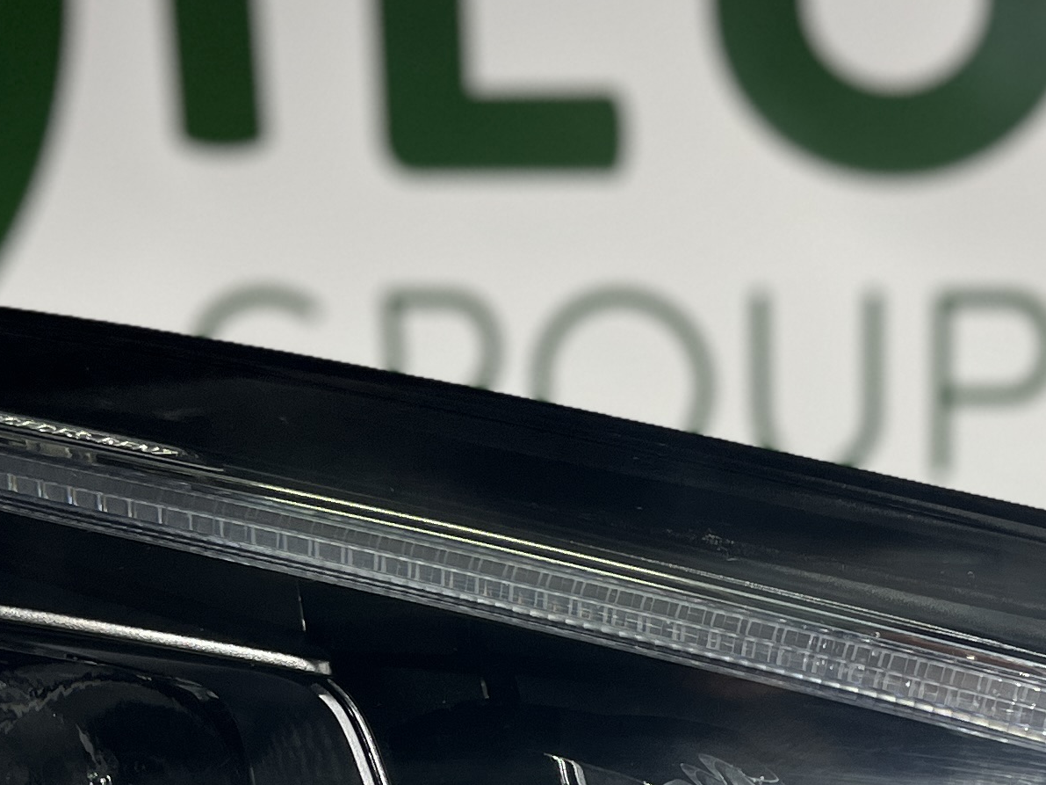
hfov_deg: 22.1
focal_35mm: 88
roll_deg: +0.7
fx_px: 2659
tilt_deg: -18.9
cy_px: 955
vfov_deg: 16.1
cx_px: 767
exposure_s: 1/100
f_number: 1.6
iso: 64
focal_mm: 5.1
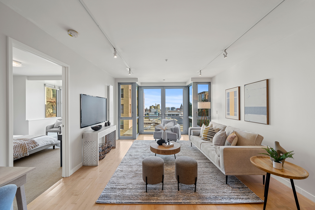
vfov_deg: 85.4
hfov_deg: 108.3
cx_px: 158
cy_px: 105
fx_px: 114
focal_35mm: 13
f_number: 8
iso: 100
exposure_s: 1/5
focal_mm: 13
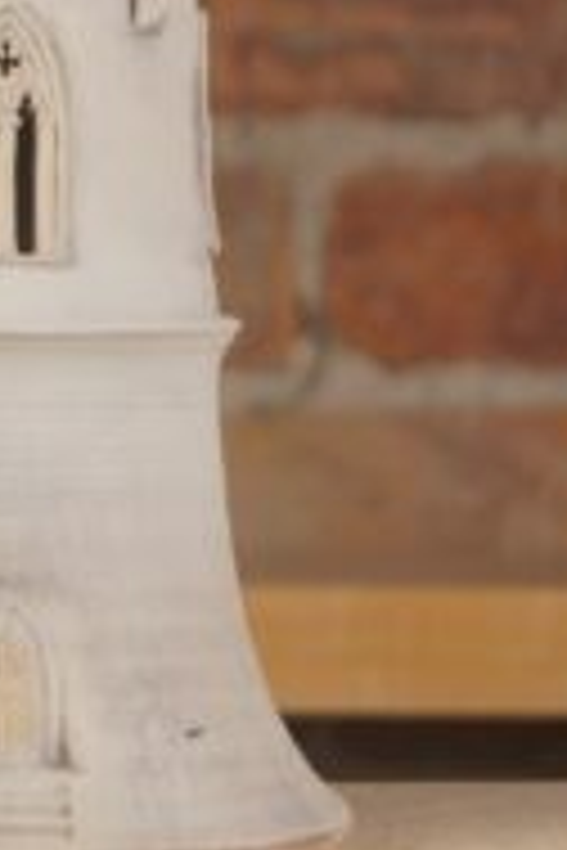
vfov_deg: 10.4
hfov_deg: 6.9
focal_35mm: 197
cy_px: 148
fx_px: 4658
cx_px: 9
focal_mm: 55
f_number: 5.6
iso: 100
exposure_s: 1/160
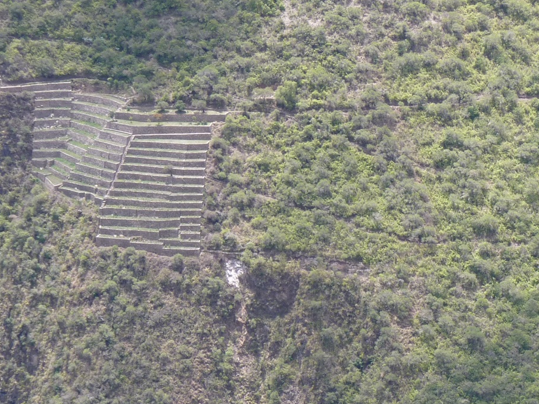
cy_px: 234
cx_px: 523
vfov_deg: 9.1
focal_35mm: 163
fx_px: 2537
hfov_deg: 12.0
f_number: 4
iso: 80
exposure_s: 1/200
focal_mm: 12.8
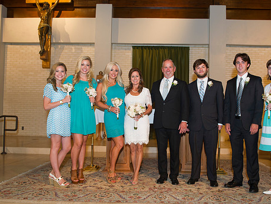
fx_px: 258
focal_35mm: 33
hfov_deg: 55.1
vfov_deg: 42.9
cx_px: 156
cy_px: 108
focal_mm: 27
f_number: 5.6
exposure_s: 1/100
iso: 1250
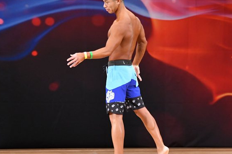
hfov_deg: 6.2
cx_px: 135
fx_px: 2132
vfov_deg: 4.1
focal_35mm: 331
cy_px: 69
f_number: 5.6
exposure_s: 1/400
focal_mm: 160
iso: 3200
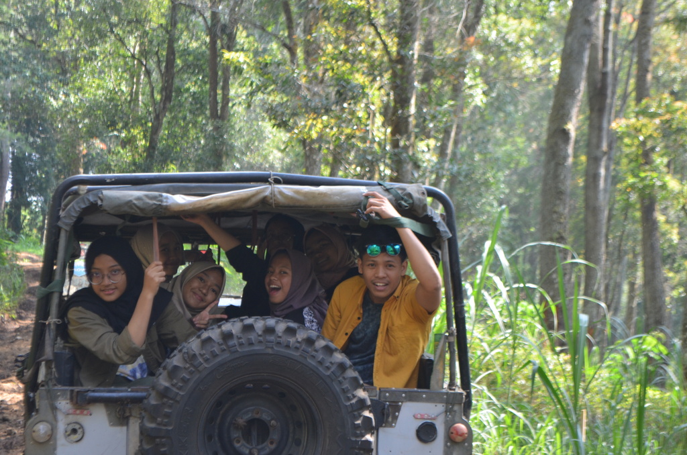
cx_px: 344
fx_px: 1571
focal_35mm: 82
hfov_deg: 24.7
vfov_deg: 16.5
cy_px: 228
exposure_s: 1/100
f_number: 5.6
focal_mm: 55
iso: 400
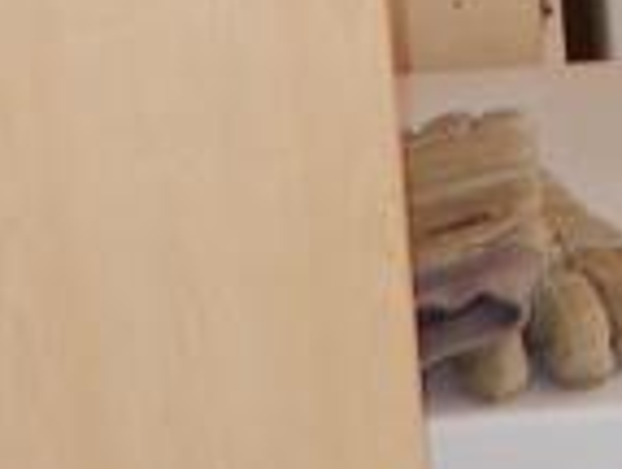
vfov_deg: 5.6
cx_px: 1770
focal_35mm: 250
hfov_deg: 7.2
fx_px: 4503
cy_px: -860
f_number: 4
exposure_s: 1/60
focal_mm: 6.2
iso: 110
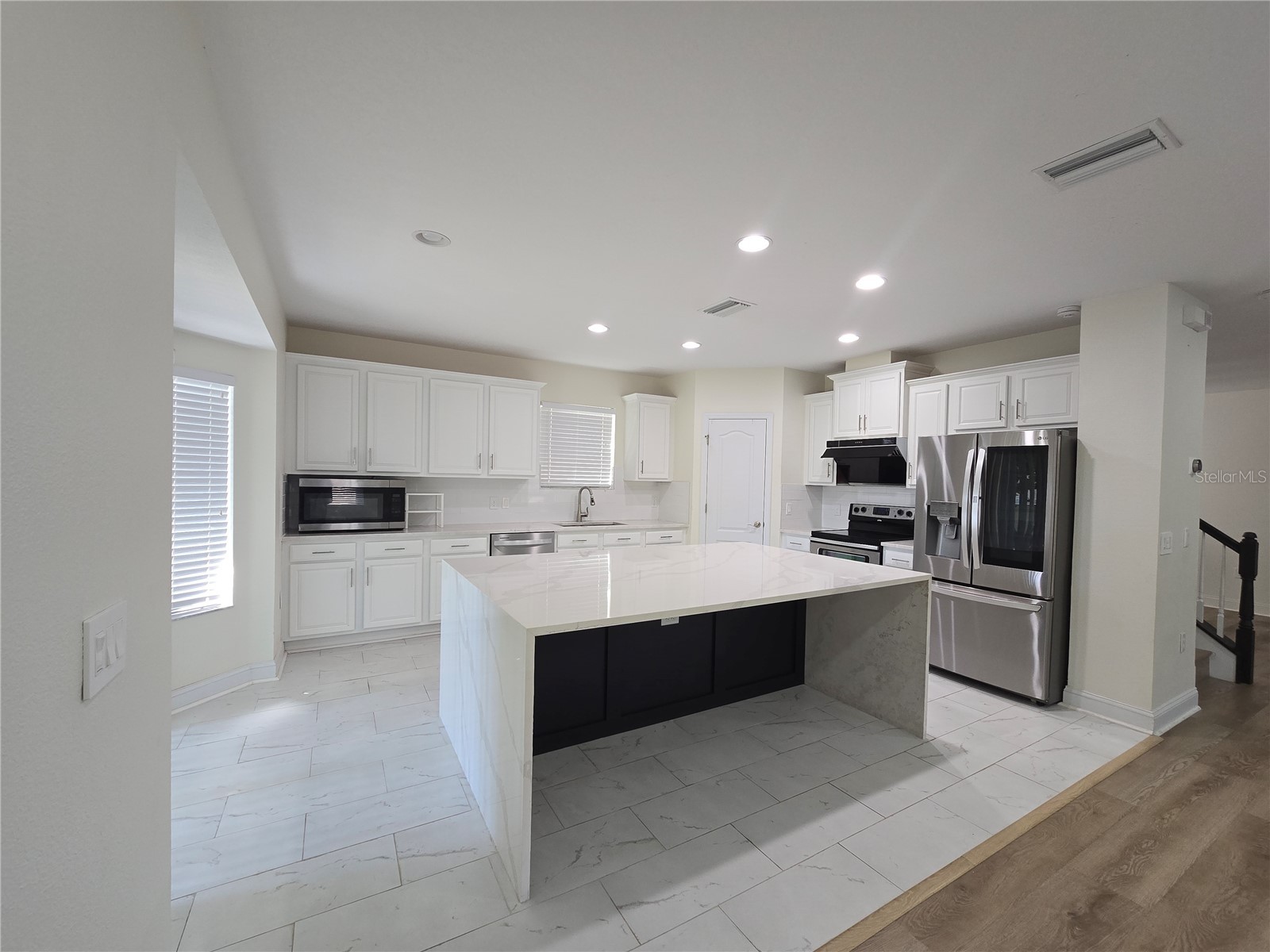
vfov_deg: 89.9
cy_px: 476
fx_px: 477
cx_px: 635
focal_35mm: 13
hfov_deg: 106.2
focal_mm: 2.2
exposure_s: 1/60
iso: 100
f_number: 2.2
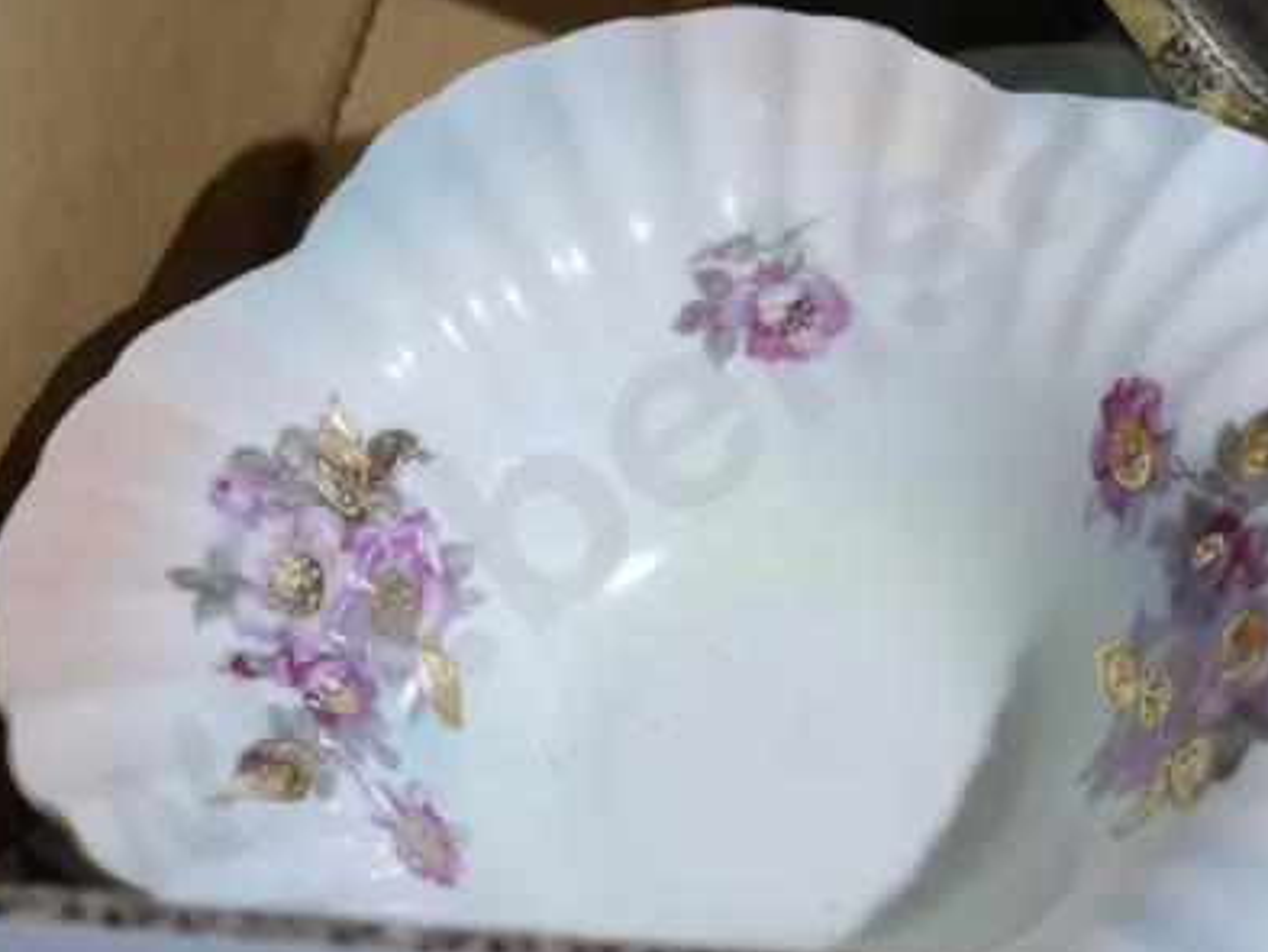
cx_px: 1197
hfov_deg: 19.4
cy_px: 44
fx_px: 3628
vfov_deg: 14.7
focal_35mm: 99
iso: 1250
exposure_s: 1/60
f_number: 4.1
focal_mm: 19
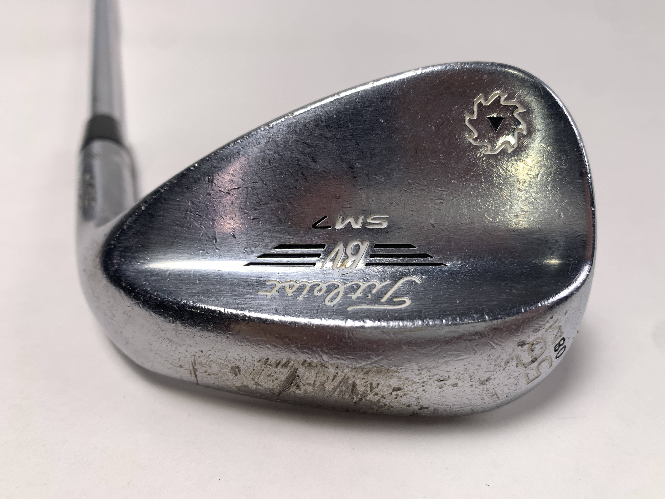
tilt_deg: -36.9
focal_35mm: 26
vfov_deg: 53.1
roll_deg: -1.2
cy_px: 250
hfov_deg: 67.3
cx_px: 332
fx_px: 499
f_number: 1.8
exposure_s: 1/259
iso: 25
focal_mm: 4.25
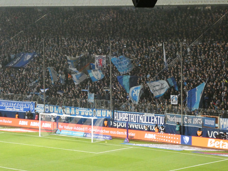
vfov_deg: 11.0
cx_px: 114
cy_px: 86
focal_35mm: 135
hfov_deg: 14.6
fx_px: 889
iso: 1600
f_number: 5.3
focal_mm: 24.2
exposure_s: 1/125
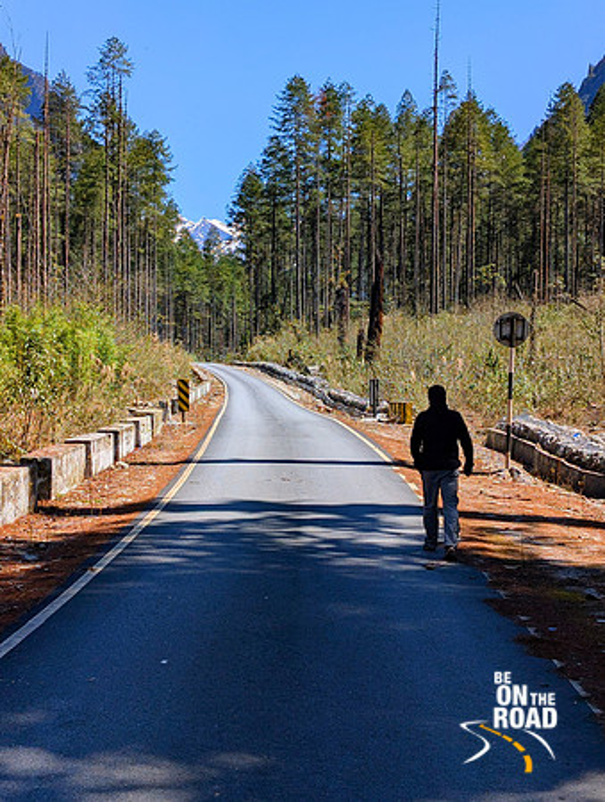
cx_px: 302
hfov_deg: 29.8
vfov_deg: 38.9
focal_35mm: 49
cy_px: 401
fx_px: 1139
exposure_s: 1/1244
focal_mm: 6.9
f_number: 1.68
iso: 17
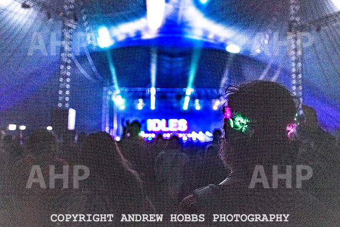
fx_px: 291
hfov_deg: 60.6
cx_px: 170
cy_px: 114
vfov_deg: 42.6
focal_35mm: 31
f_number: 2.8
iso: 6400
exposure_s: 1/800
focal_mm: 30
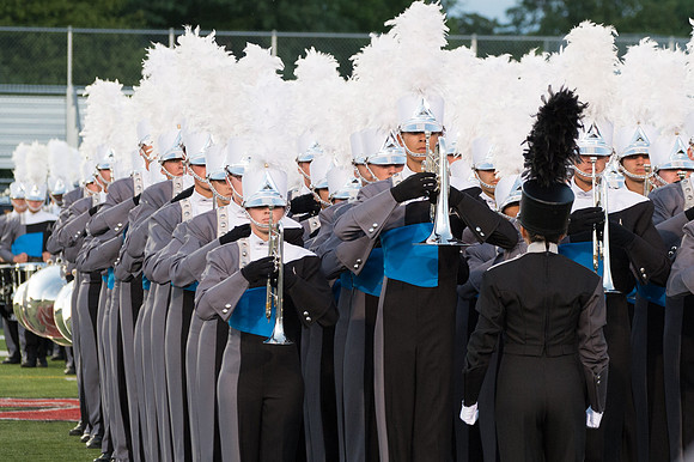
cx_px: 496
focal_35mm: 231
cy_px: 183
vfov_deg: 5.9
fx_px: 4459
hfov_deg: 8.9
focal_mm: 116
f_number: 4.8
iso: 2200
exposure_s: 1/200
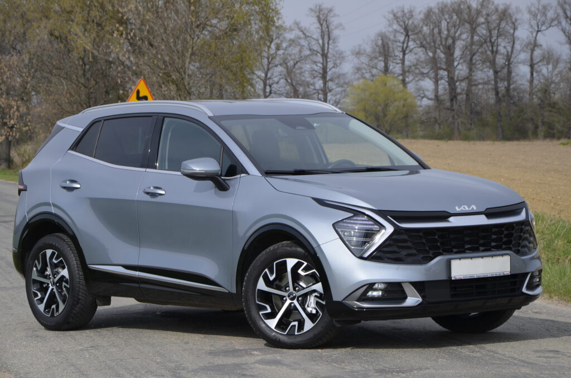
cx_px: 286
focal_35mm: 158
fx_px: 2493
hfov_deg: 13.1
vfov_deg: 8.7
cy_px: 189
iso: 100
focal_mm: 105
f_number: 9
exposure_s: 1/320
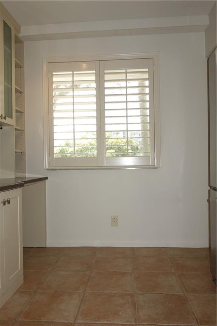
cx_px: 108
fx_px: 253
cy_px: 163
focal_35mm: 28
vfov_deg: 65.5
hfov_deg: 46.4
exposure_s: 1/100
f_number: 3.5
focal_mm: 10.4
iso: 125
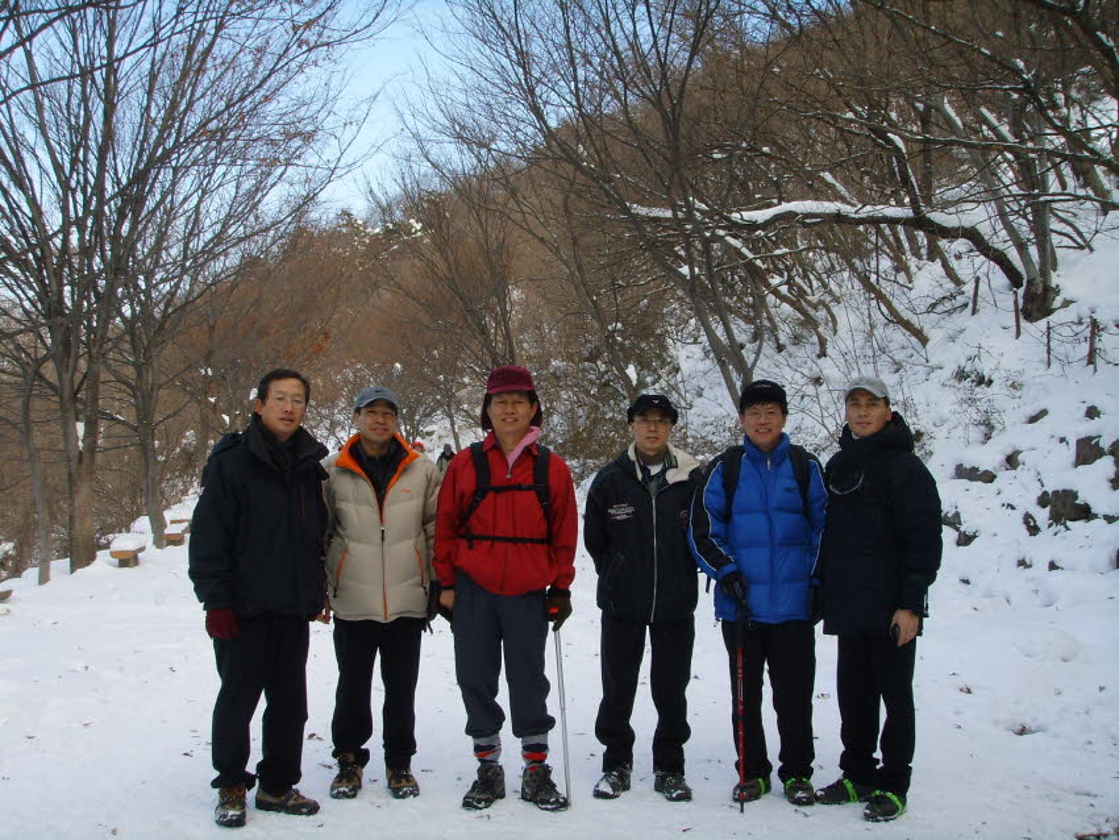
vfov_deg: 36.8
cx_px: 560
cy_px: 420
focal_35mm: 39
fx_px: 1261
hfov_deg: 47.9
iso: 50
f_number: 6.3
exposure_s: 1/125
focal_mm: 6.6
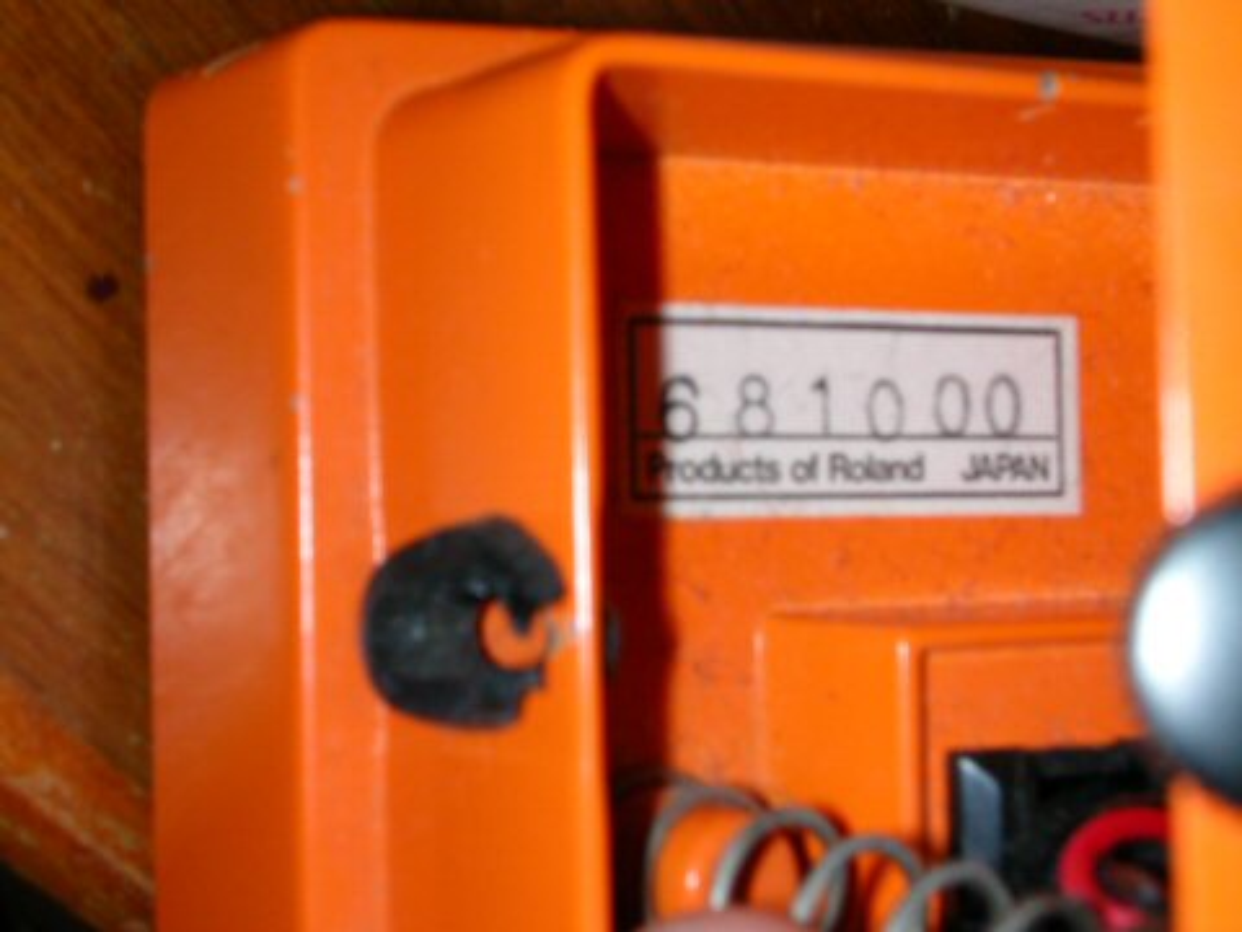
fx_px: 2296
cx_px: 621
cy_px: 466
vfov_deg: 22.9
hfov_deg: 30.3
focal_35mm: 64
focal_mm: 9.7
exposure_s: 1/59.9
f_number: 5.9
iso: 100
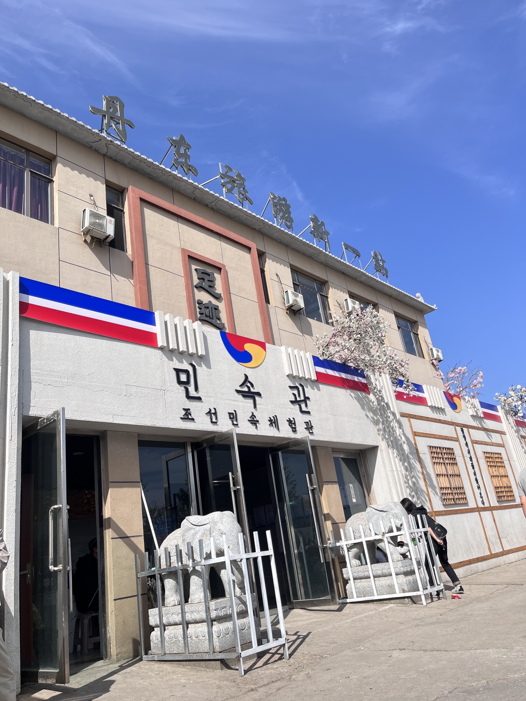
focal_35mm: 26
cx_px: 263
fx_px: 527
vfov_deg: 67.3
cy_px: 350
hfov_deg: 53.1
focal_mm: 5.1
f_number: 1.6
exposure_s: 1/2825
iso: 50
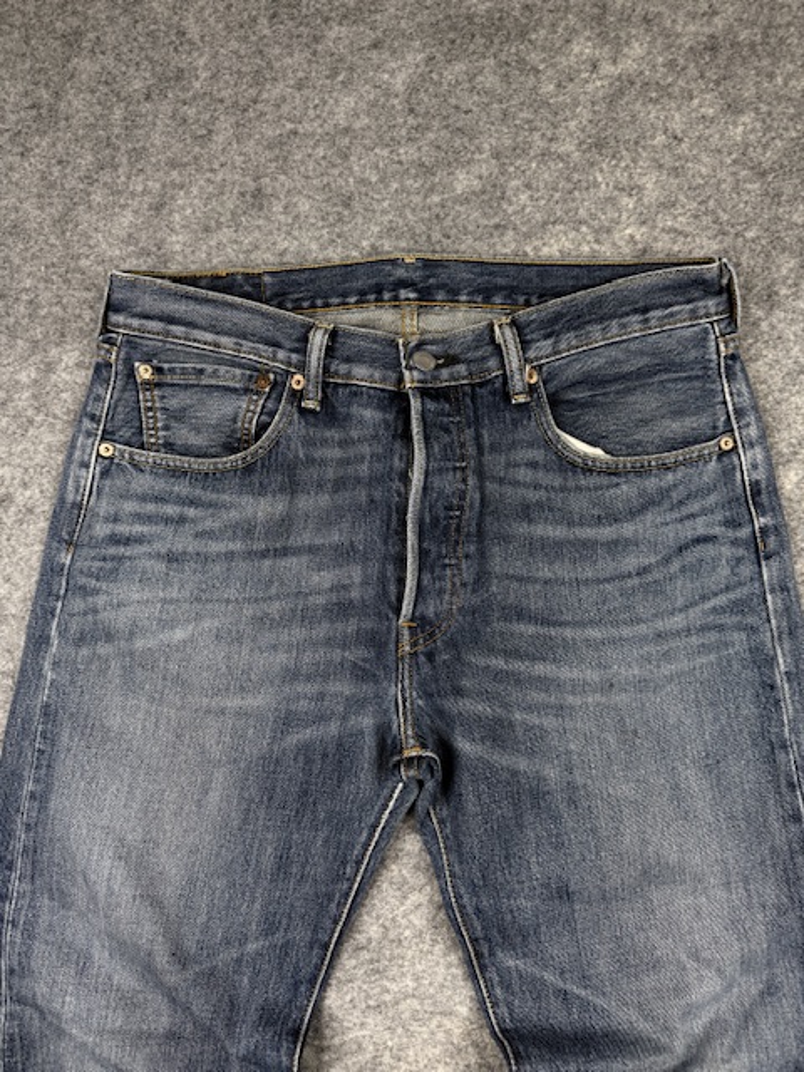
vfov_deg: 71.6
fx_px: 743
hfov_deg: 56.8
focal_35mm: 24
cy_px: 536
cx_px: 402
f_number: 1.78
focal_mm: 6.76
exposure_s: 1/121
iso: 64
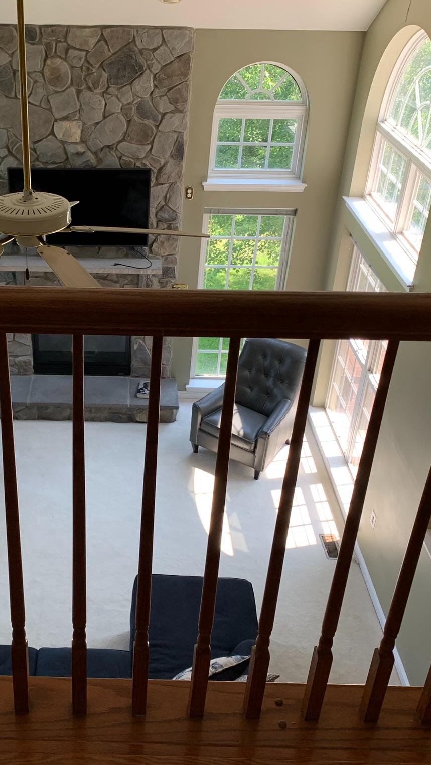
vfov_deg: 52.8
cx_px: 112
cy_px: 381
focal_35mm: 38
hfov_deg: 30.7
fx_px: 772
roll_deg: -1.5
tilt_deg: -32.0
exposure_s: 1/122
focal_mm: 4.25
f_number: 1.8
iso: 50
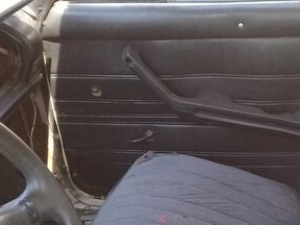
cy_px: 251
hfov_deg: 27.1
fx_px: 615
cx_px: 221
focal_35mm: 71
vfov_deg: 19.8
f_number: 2.2
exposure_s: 1/100
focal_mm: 3.3
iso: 80
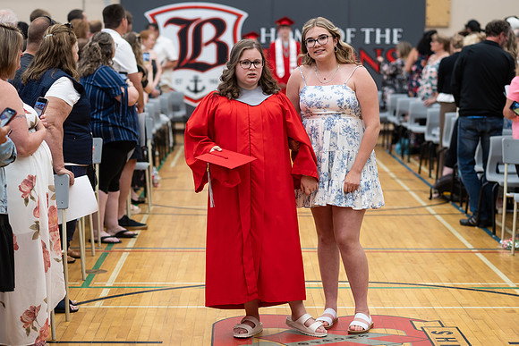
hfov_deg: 21.8
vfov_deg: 14.6
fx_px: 1348
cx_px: 260
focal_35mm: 93
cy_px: 175
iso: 1000
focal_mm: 85
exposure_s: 1/200
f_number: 2.8
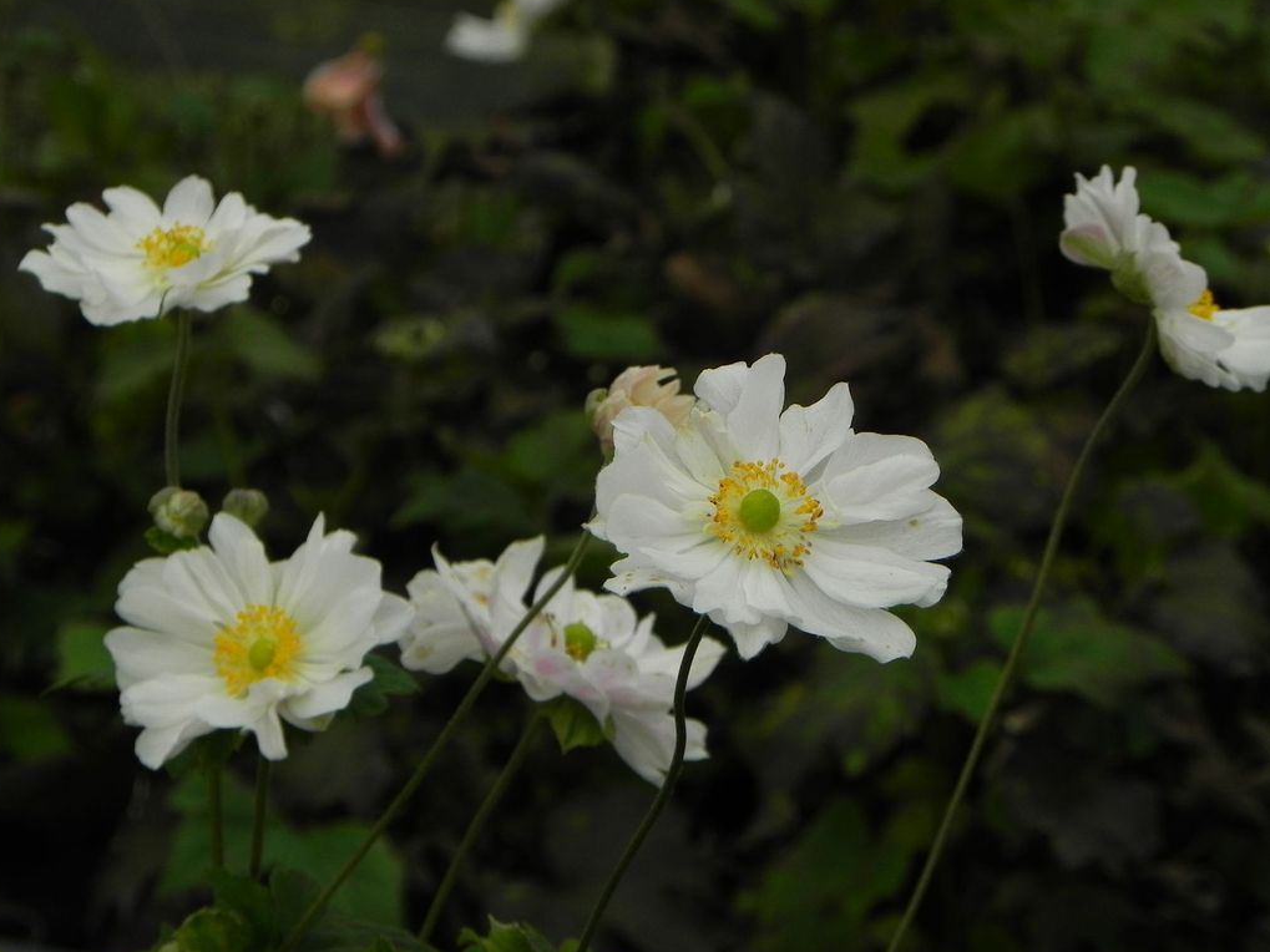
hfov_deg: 8.9
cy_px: 464
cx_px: 606
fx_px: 8144
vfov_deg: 6.7
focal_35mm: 222
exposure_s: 1/125
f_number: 5
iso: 160
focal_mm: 37.7
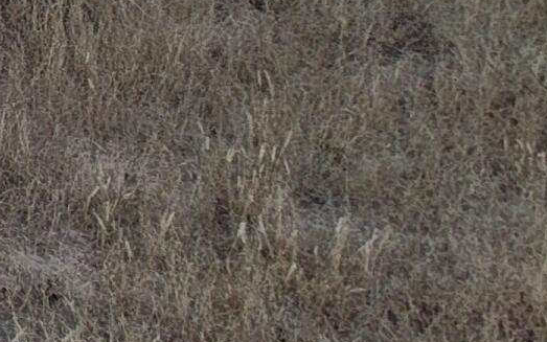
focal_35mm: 79
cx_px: -867
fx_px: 1178
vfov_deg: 13.7
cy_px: -375
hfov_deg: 13.8
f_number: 2.2
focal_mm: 2.2
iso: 64
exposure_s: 1/128
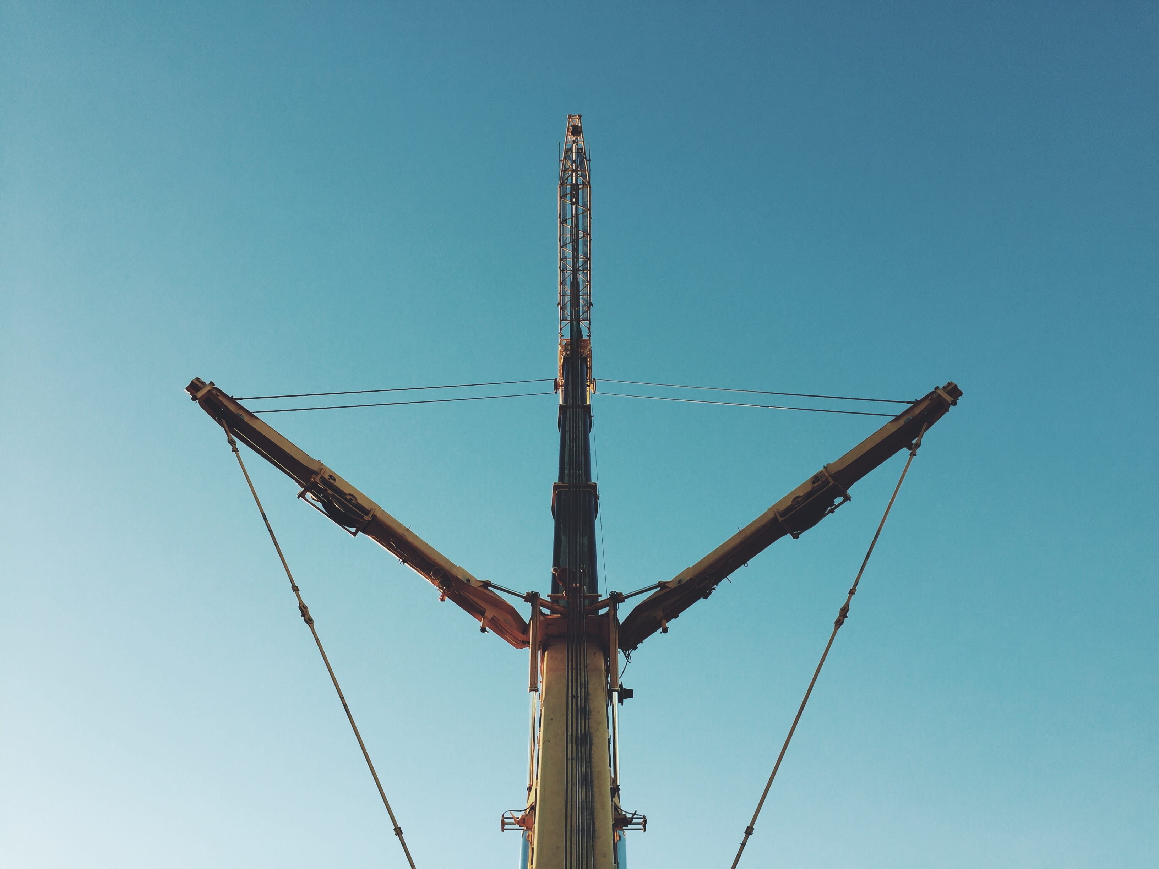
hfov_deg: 61.7
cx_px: 580
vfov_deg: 48.2
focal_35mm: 29
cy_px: 434
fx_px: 971
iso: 32
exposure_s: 1/460
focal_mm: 4.15
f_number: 2.2
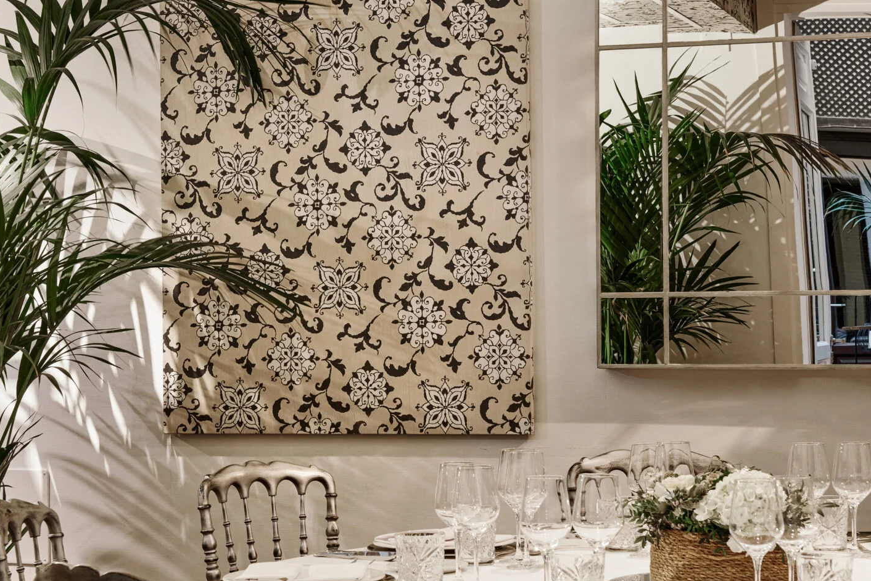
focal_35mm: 87
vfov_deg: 15.7
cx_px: 417
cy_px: 309
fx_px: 2105
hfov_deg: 23.4
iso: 100
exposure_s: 1/4
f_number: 8
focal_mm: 48
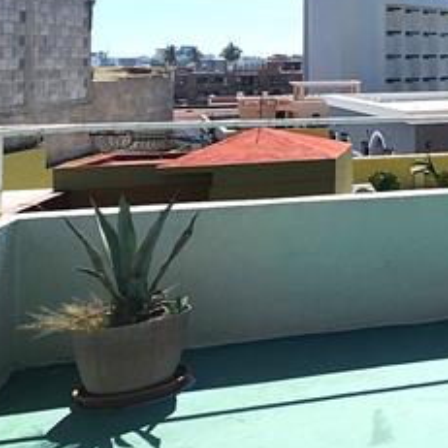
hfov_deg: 20.5
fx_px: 747
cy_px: 66
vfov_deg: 32.1
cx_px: 848
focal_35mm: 51
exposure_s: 1/4043
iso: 50
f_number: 2.2
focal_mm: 2.2
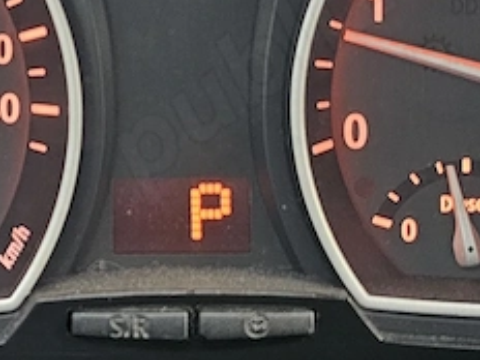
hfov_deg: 19.6
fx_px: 1373
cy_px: 52
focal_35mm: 99
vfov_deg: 14.8
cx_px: 91
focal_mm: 6.3
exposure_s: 1/25
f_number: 1.7
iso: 640
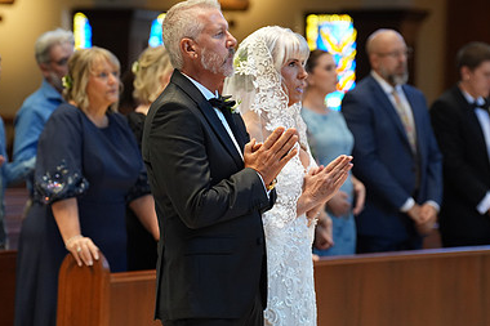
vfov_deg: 7.0
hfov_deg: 10.4
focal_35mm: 197
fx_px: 2680
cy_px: 167
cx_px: 253
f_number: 3.5
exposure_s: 1/100
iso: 2500
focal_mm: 129
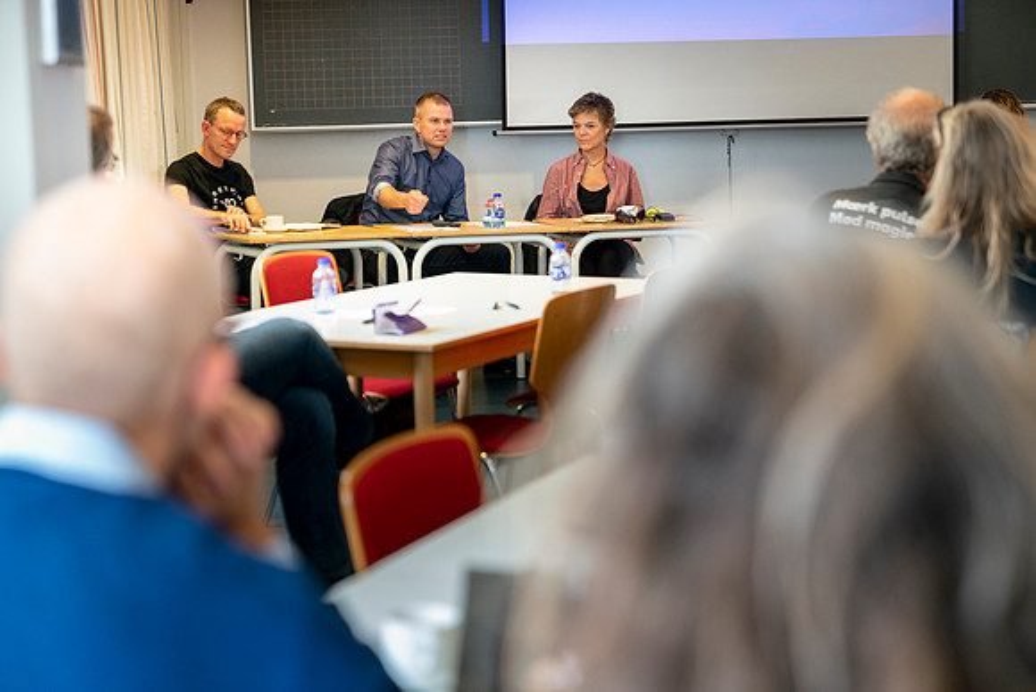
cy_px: 346
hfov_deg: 28.8
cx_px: 518
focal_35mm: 70
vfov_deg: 19.5
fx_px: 2015
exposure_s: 1/250
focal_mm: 70
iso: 4000
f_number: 2.8
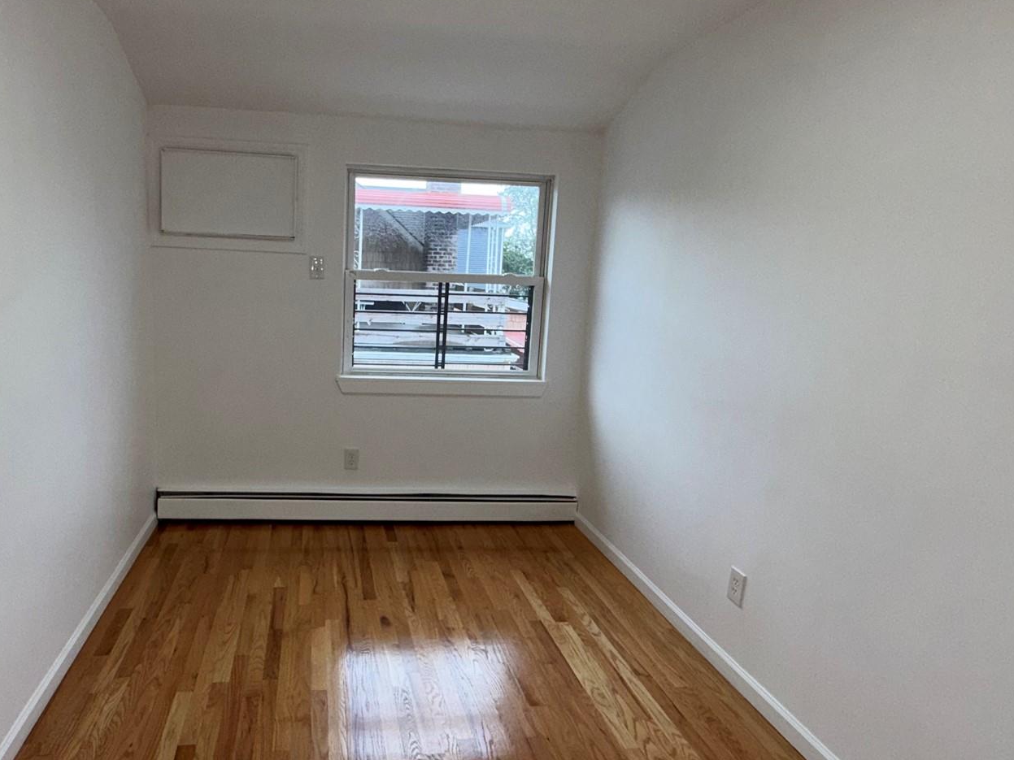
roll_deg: -2.3
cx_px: 393
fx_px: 674
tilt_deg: -8.8
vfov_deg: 58.9
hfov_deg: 72.9
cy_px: 384
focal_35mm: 23
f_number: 2.2
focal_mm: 2.22
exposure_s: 1/122
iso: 40
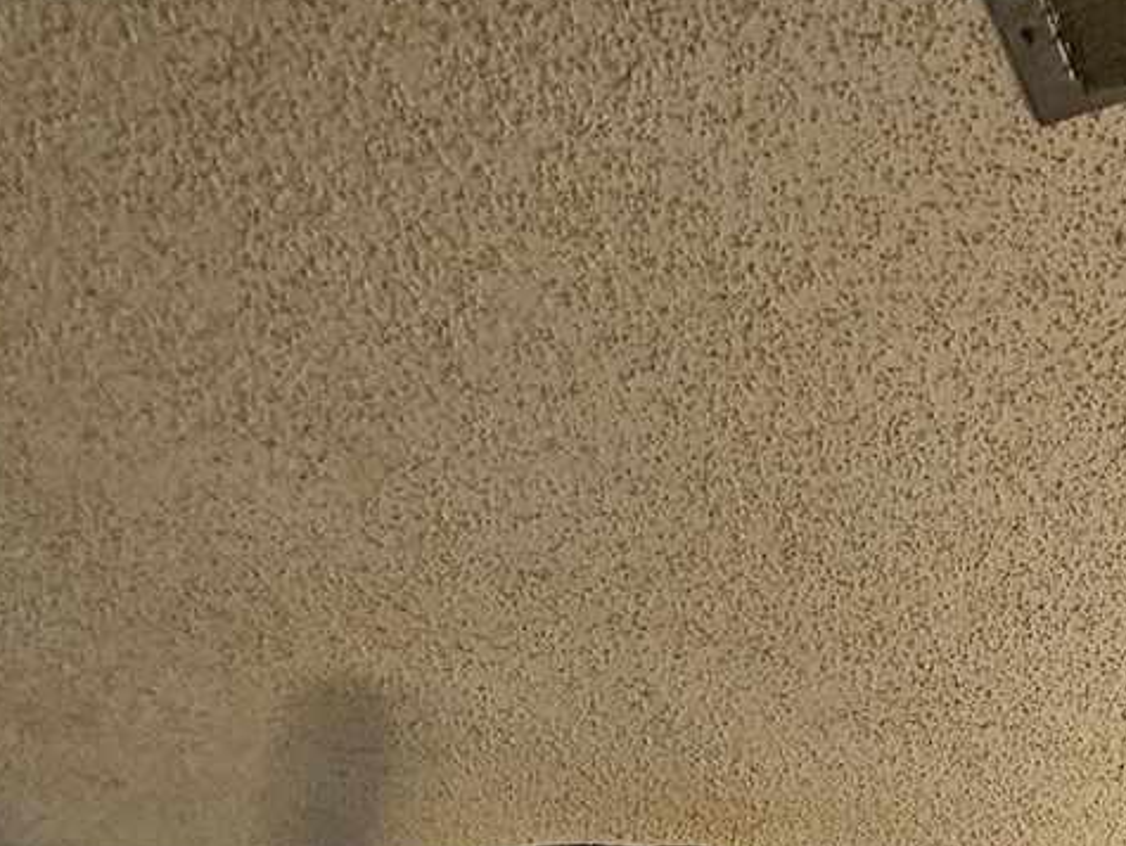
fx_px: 1823
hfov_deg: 33.7
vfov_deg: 17.5
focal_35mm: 56
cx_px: 839
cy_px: 1749
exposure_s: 1/30
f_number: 2.2
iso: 640
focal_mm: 2.2
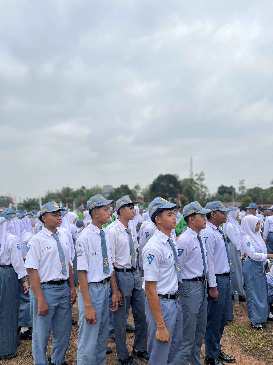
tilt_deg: +5.5
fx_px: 273
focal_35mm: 26
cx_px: 136
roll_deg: -0.1
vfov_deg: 67.3
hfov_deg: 53.1
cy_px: 182
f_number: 1.5
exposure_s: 1/2457
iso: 50
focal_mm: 5.7
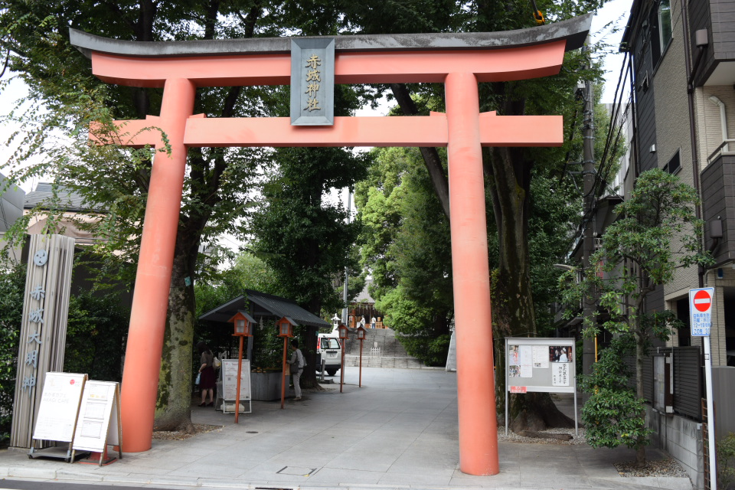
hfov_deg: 59.5
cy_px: 245
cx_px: 368
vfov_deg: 41.7
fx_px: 643
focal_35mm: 32
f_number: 5
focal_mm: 21
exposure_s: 1/640
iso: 400
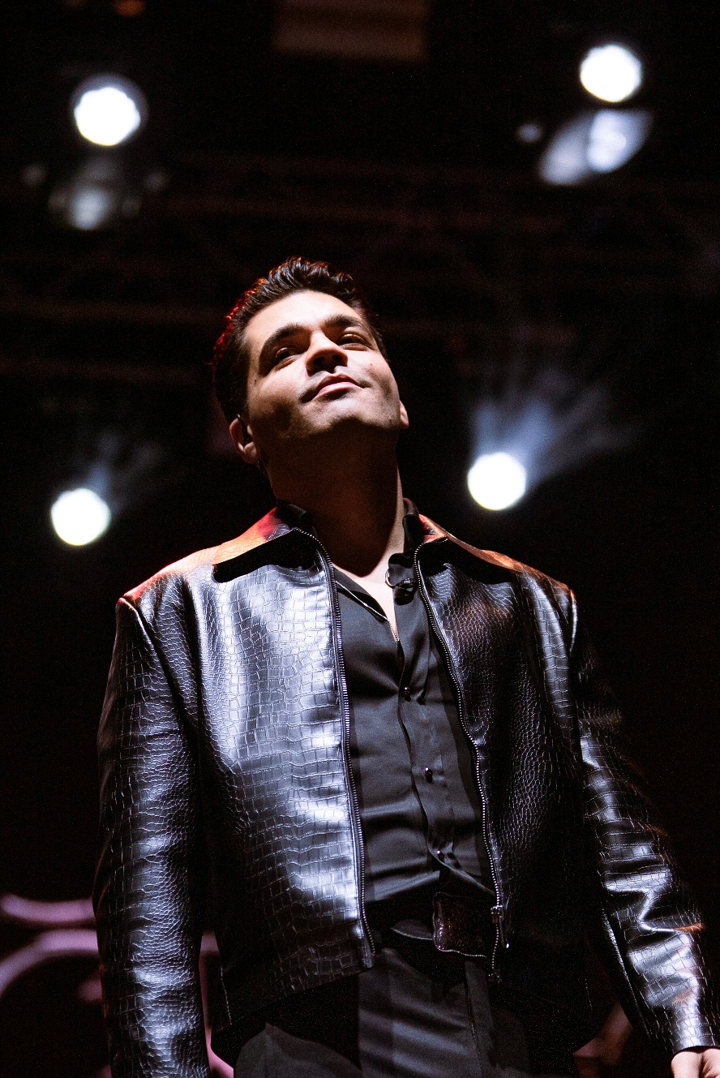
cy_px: 539
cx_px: 360
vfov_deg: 21.0
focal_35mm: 97
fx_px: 2905
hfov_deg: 14.1
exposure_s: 1/320
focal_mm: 97
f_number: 2.8
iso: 1250
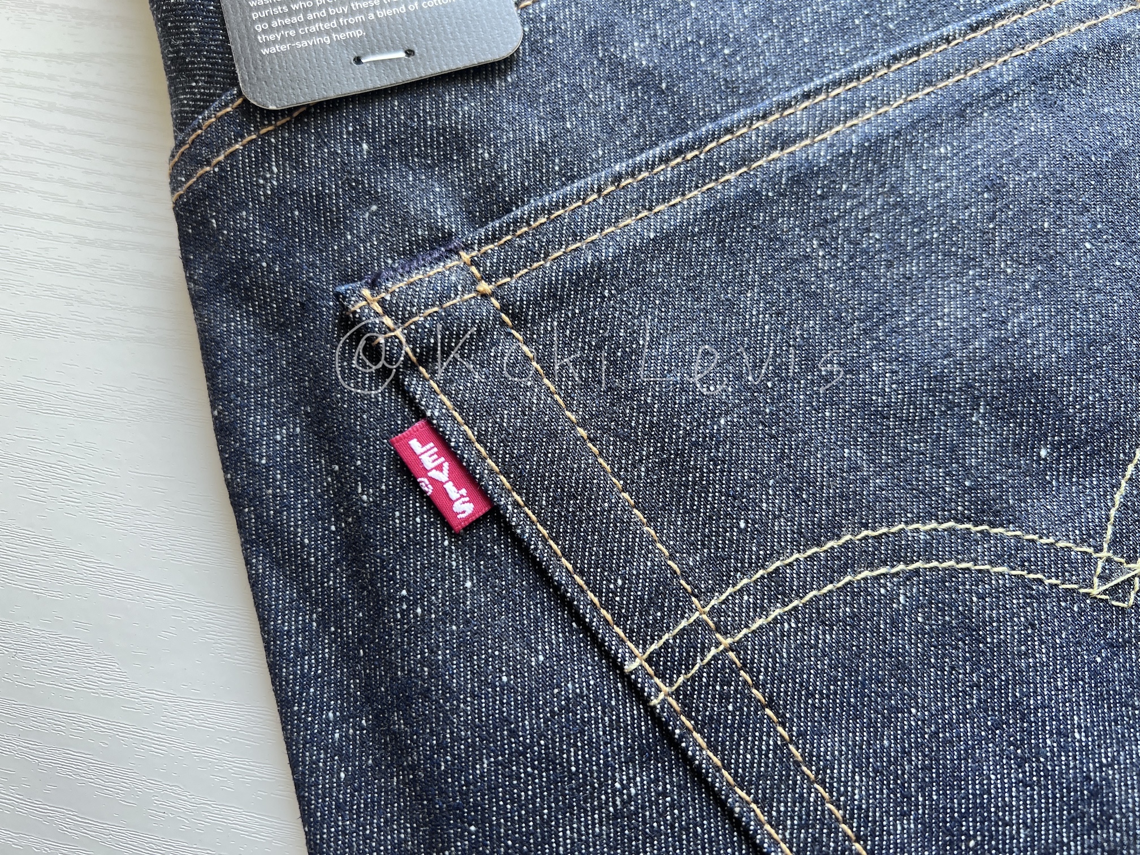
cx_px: 570
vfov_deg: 53.1
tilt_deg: -74.5
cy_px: 428
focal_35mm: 26
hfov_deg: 67.3
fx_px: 856
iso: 40
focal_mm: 5.7
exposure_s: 1/121
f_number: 1.5
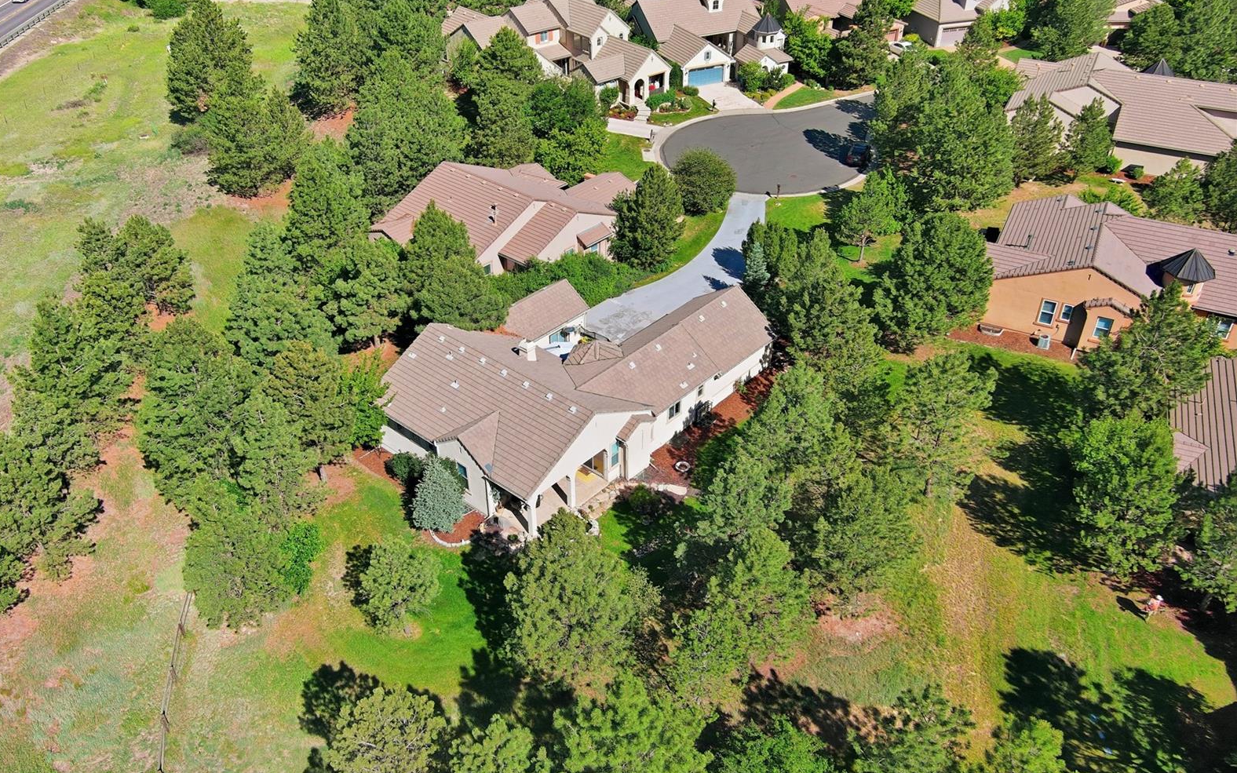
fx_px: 1011
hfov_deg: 62.9
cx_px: 610
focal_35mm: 30
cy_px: 402
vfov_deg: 41.8
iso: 100
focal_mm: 10.6
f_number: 2.8
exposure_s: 1/1908
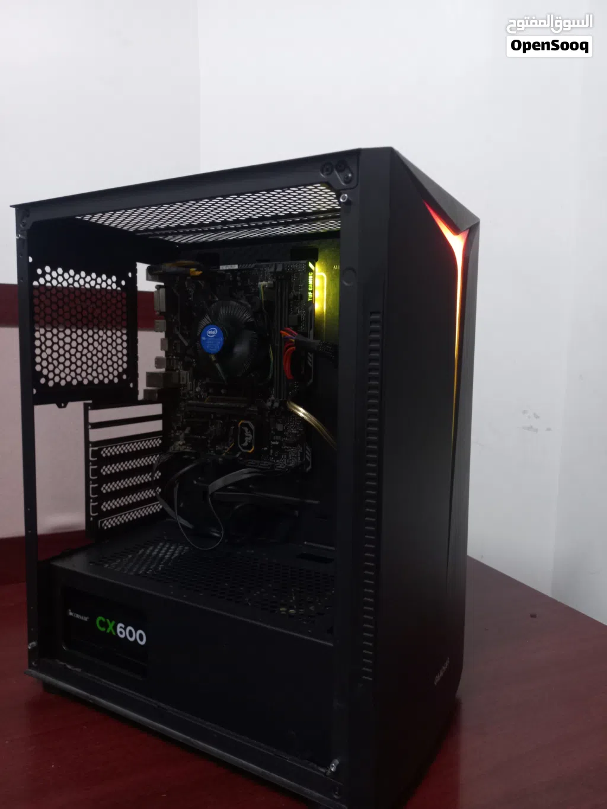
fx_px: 584
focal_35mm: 25
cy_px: 404
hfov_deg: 54.9
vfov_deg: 69.4
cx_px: 304
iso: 400
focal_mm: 4.6
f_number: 1.8
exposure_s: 1/25
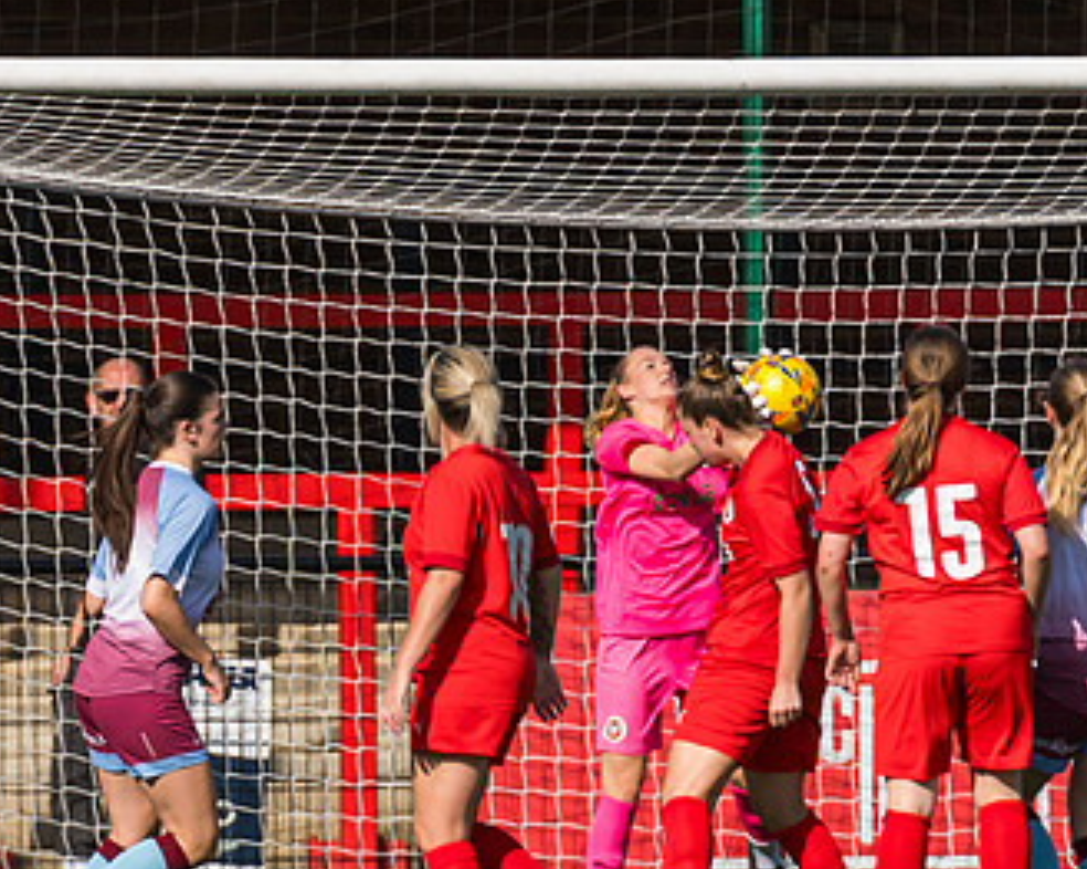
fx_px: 38647
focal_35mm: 1202
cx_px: 576
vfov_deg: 1.3
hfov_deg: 1.6
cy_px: 711
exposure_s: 1/3200
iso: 400
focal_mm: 300
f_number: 4
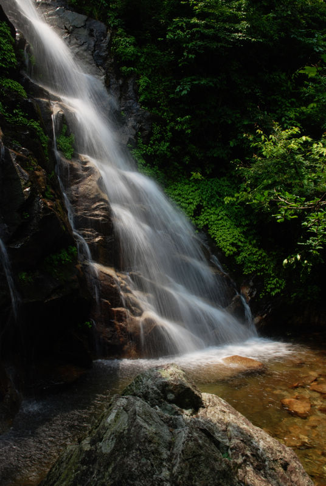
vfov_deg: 53.1
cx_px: 163
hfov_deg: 37.0
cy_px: 243
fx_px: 487
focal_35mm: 36
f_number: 25
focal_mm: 24
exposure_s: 1/13
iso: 100
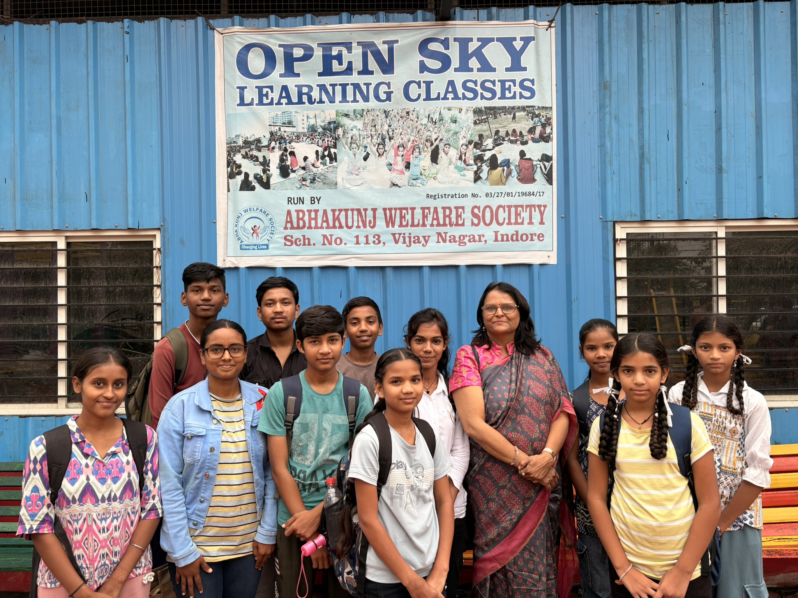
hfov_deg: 67.3
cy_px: 299
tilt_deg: -0.3
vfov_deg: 53.1
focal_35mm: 26
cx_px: 399
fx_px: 599
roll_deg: +0.8
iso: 64
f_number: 1.6
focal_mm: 5.96
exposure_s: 1/122
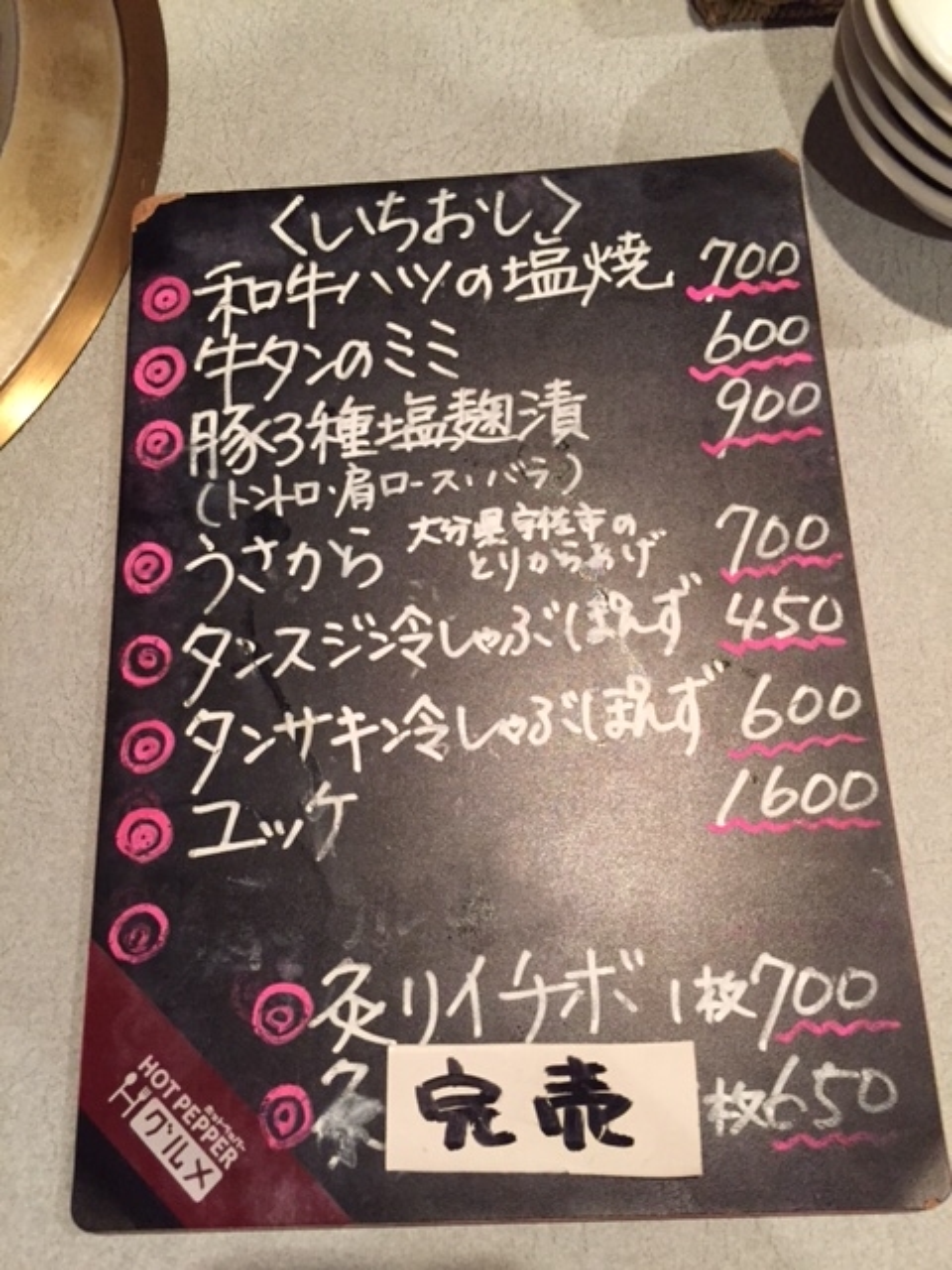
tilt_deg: -72.5
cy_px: 635
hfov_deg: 48.2
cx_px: 476
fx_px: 1063
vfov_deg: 61.7
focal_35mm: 29
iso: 320
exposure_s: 1/33
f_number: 2.2
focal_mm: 4.15
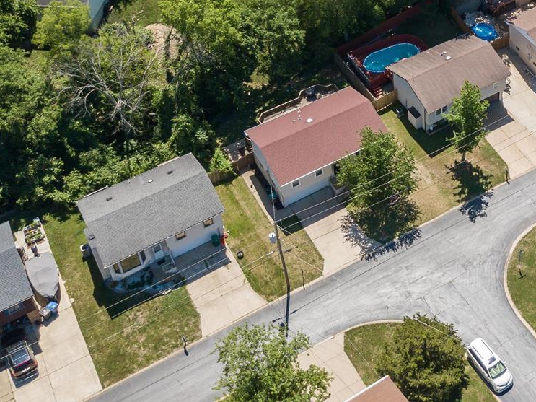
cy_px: -8
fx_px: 867
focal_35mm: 56
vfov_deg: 24.8
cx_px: 493
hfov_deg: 32.5
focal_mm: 4.73
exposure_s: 1/1050
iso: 100
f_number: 2.2
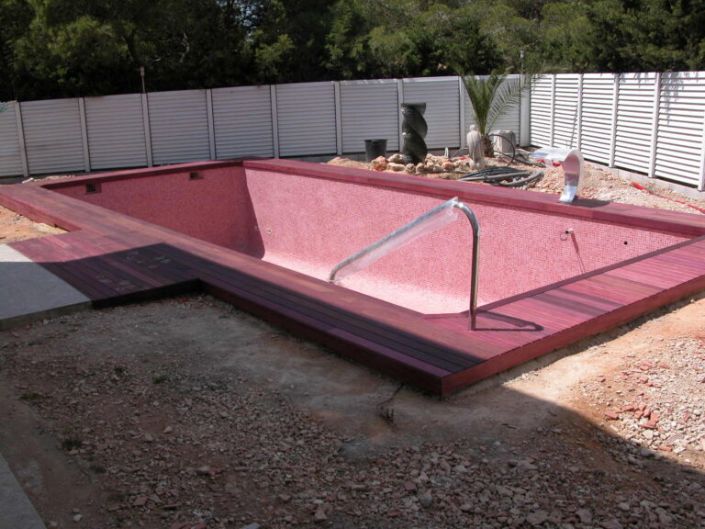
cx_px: 352
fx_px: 692
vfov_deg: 41.8
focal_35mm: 34
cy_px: 264
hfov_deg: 54.0
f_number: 6.3
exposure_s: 1/381
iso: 100
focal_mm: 8.9
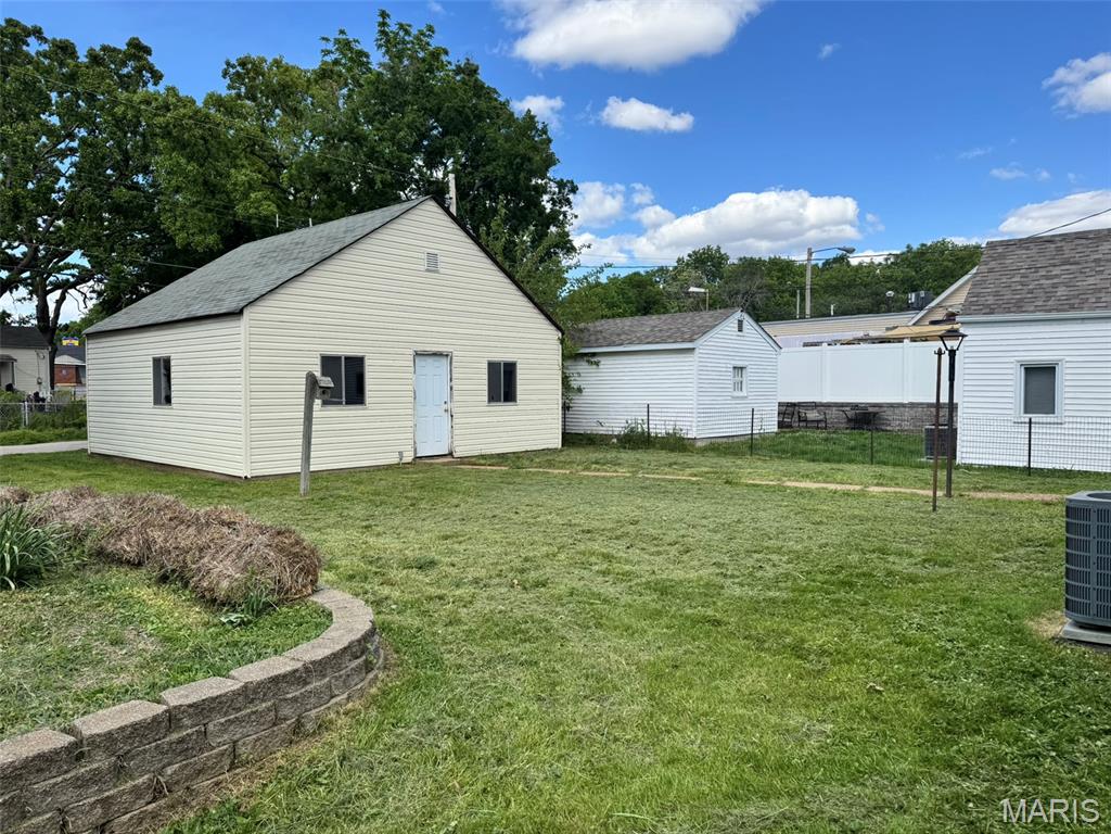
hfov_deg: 71.6
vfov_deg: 56.8
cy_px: 417
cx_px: 556
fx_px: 770
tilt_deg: -3.5
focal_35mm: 24
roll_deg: +0.6
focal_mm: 6.76
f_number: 1.78
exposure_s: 1/3597
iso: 80
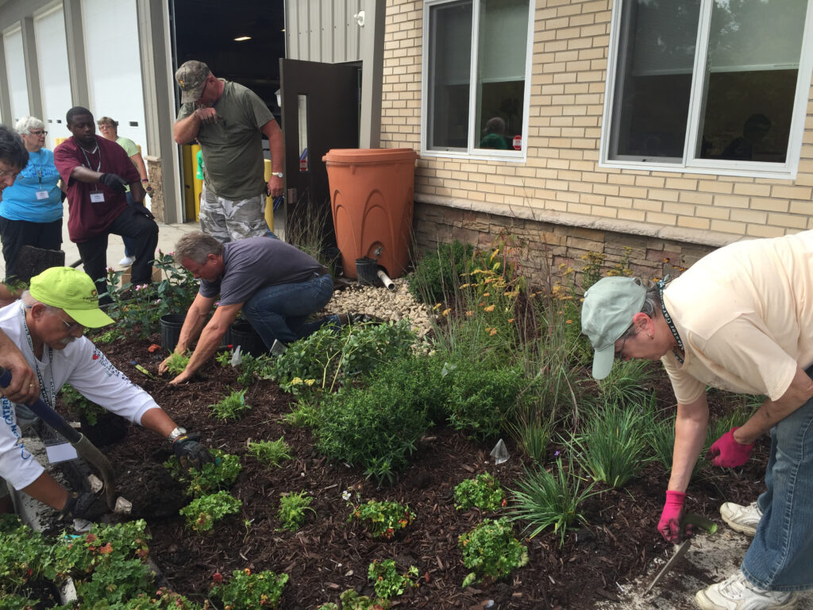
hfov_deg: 61.7
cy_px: 305
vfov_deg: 48.2
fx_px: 681
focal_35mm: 29
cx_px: 406
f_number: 2.2
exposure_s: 1/791
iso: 32
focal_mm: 4.15
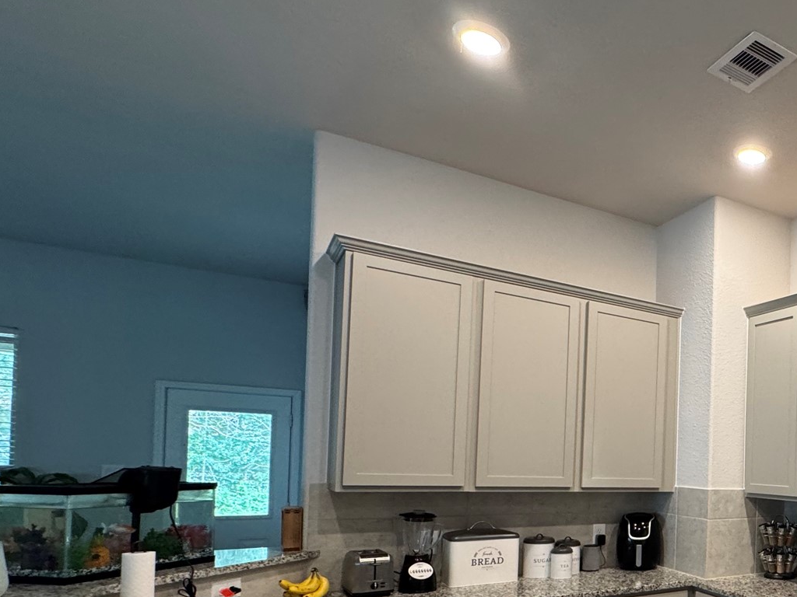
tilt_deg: -0.2
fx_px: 645
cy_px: 459
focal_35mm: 28
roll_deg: -1.6
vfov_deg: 47.6
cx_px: 782
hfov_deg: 51.8
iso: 250
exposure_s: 1/60
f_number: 2.2
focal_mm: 2.22
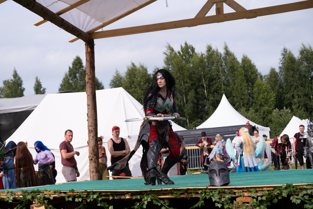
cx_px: 156
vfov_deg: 20.6
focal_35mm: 66
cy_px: 104
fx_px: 574
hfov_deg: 30.5
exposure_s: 1/1600
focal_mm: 44.1
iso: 200
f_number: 3.6
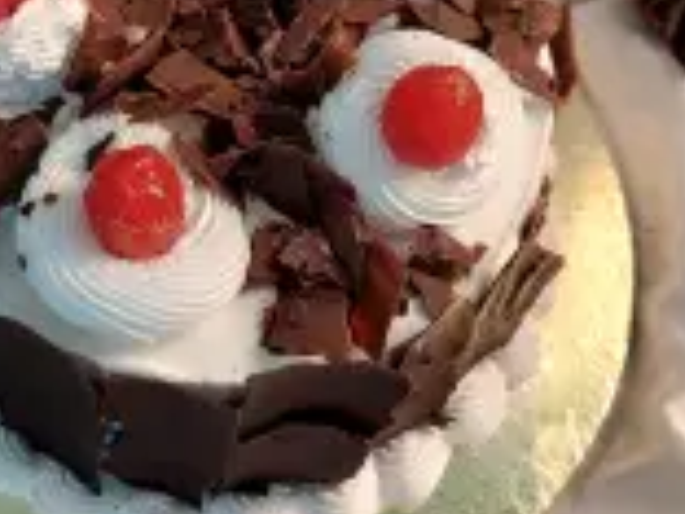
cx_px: 220
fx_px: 1049
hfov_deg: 35.8
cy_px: 123
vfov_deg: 27.1
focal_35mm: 53
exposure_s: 1/33.3
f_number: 1.8
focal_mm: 5.56
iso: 478
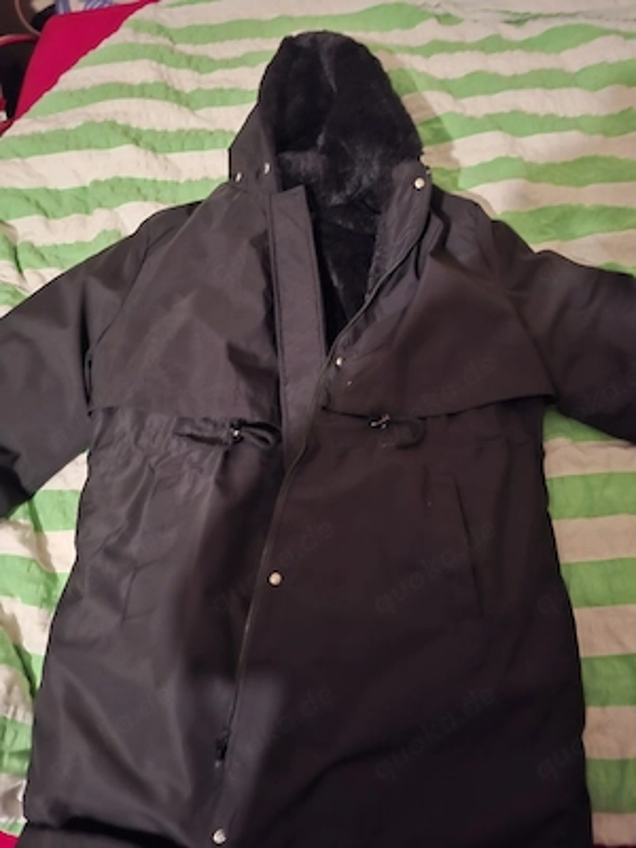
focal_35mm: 23
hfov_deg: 58.9
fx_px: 563
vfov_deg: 73.9
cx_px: 318
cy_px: 424
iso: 1250
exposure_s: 1/11
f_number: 1.8
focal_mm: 5.54
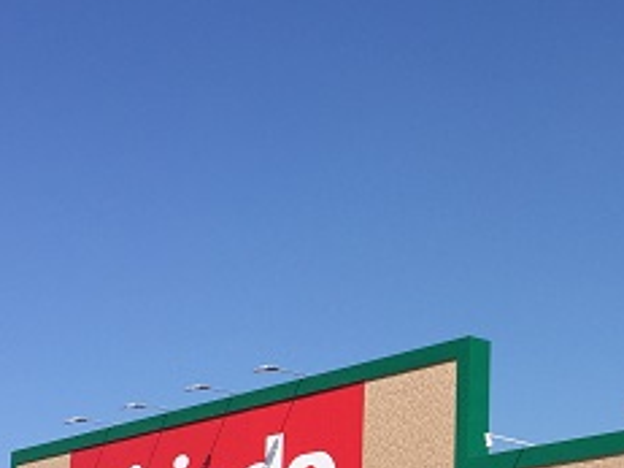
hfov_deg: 23.4
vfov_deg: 17.6
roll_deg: -0.7
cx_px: 531
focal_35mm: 82
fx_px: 1477
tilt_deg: +11.8
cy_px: 446
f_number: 2.2
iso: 32
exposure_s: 1/2326
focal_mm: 4.15
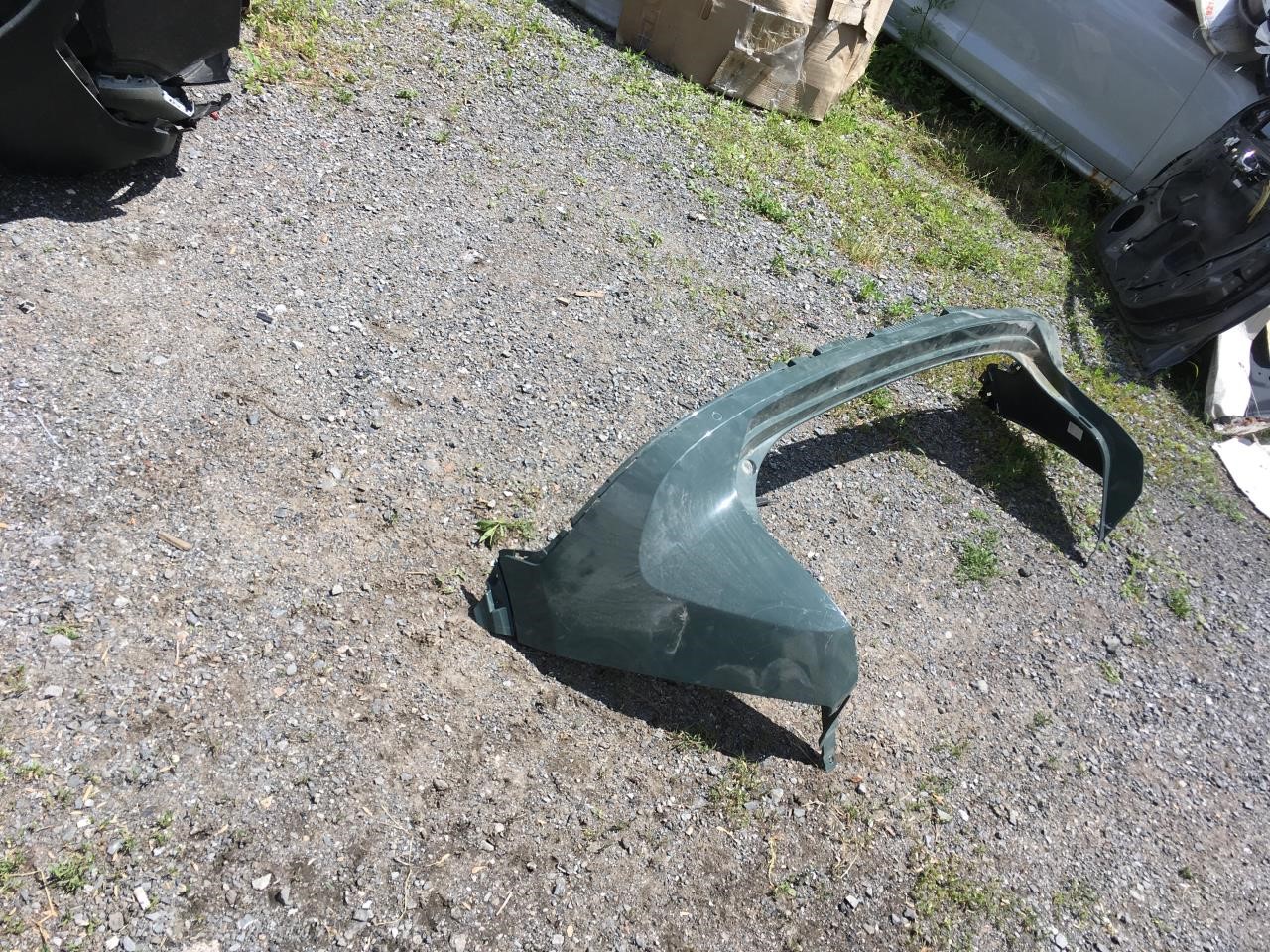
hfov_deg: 61.7
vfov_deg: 48.2
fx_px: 1064
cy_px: 476
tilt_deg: -35.7
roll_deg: -19.9
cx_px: 635
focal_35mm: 29
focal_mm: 4.15
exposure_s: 1/1374
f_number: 2.2
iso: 25
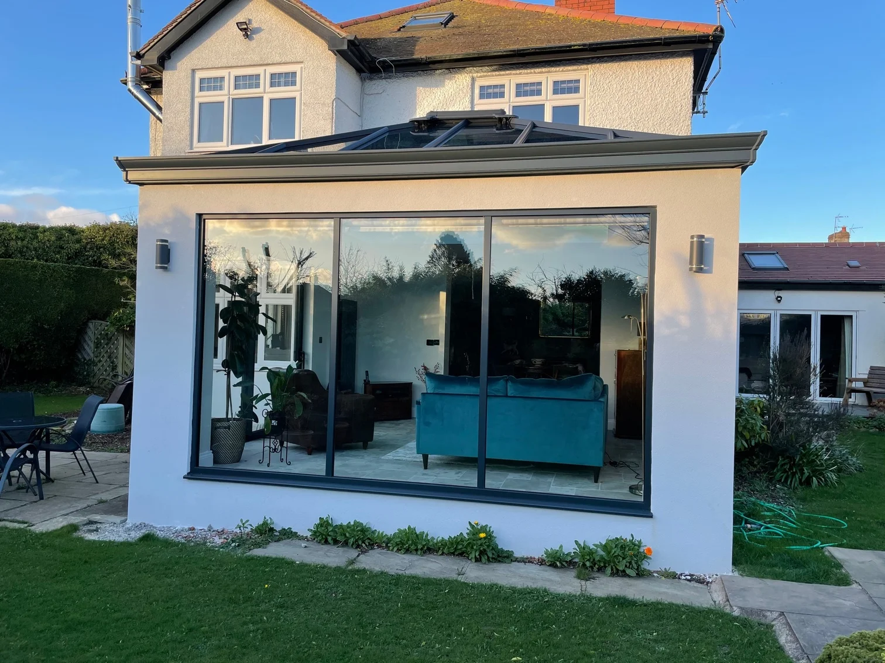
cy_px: 332
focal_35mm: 26
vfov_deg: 53.1
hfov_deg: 67.3
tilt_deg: +0.8
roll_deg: -1.4
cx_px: 442
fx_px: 665
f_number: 1.6
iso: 32
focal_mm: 4.2
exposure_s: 1/606
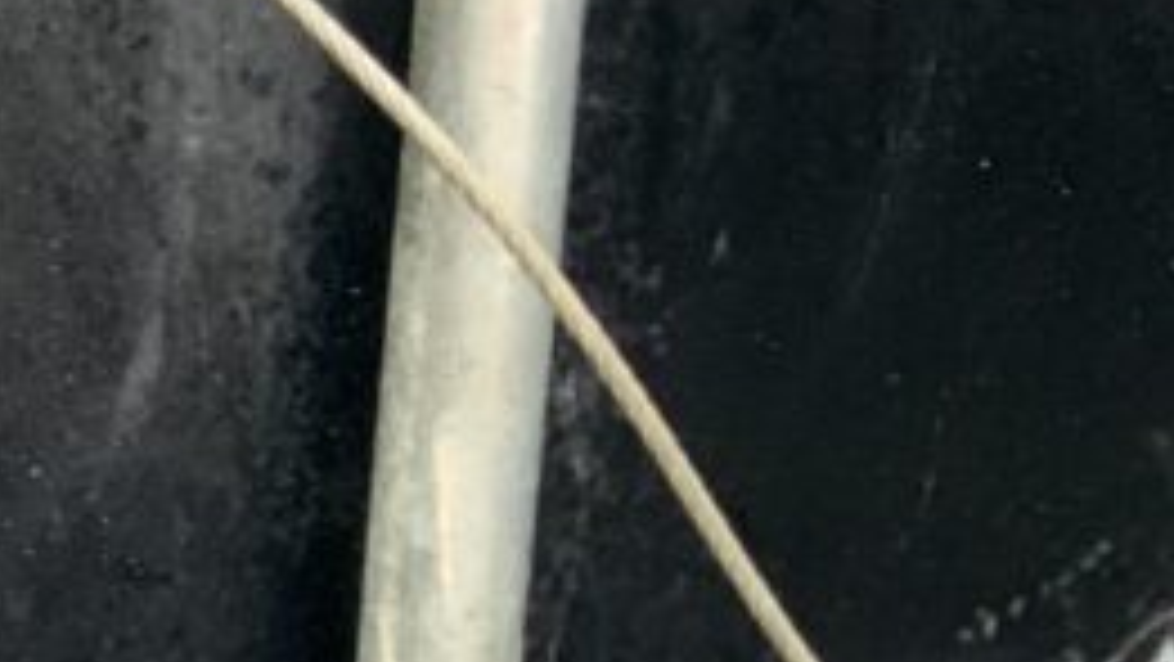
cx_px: -612
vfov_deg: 9.4
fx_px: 3861
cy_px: 1166
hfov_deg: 15.8
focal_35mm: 124
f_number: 1.8
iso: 160
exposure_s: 1/60
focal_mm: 3
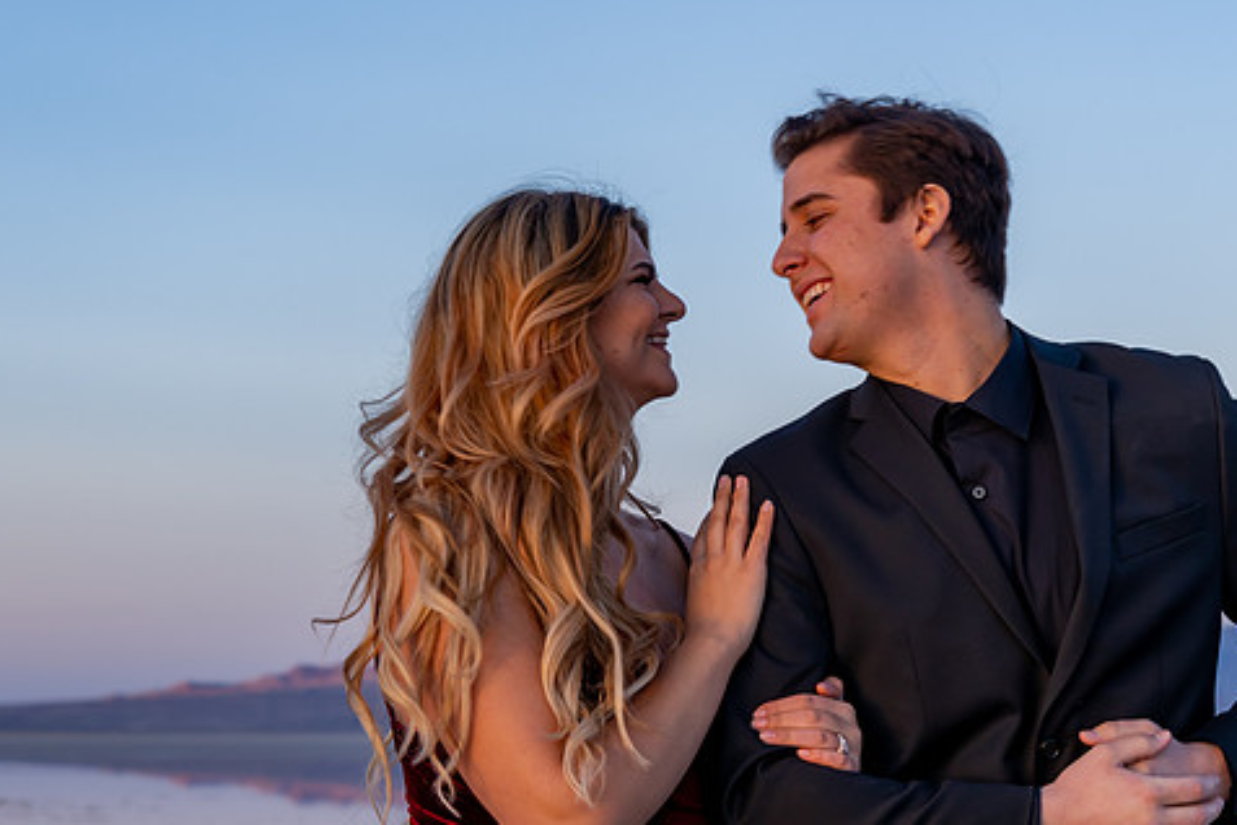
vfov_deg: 12.2
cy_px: 457
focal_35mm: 112
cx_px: 526
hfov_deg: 18.3
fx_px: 3848
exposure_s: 1/100
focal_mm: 66
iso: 200
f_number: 5.6
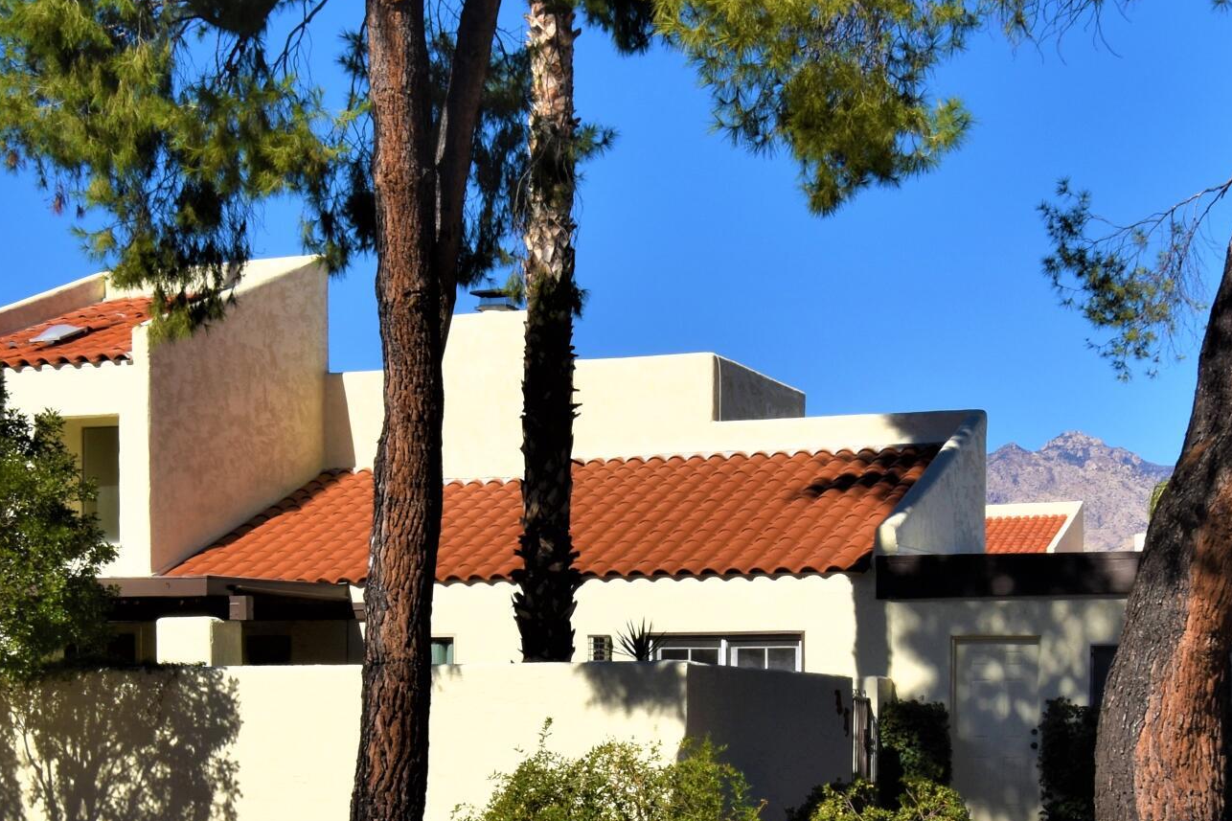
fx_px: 2395
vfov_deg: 19.1
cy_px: 765
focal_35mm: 70
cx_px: 588
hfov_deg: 28.8
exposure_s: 1/200
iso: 100
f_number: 14
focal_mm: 20
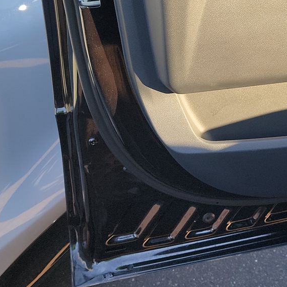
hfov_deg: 26.8
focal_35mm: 60
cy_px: 33
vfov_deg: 27.6
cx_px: 299
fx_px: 563
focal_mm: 6.7
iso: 65
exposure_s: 1/59
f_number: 1.8
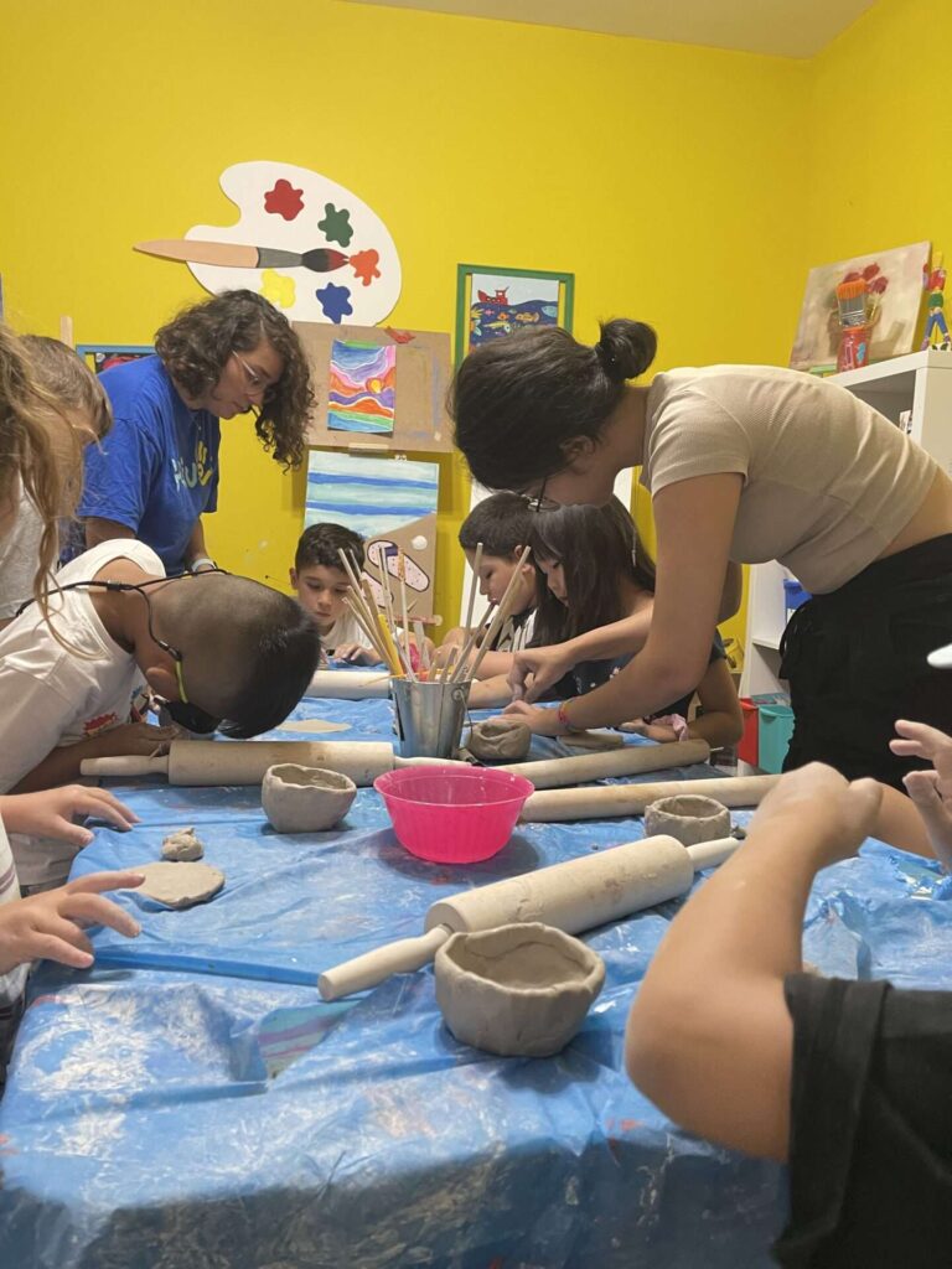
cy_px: 634
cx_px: 476
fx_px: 953
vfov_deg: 67.3
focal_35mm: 26
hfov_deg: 53.1
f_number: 1.6
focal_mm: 5.1
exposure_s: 1/60
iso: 250
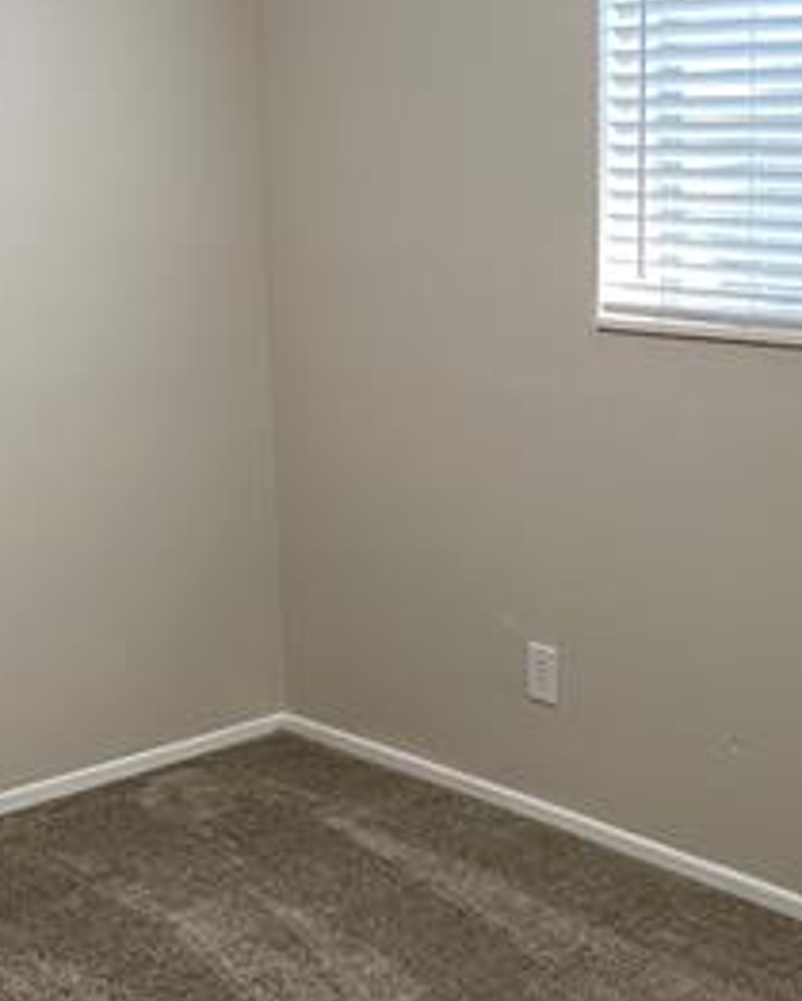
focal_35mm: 62
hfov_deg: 24.6
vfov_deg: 30.4
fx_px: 1837
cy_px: 611
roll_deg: +0.3
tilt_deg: -15.6
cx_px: 462
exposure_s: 1/60
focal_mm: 4.25
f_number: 1.8
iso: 125
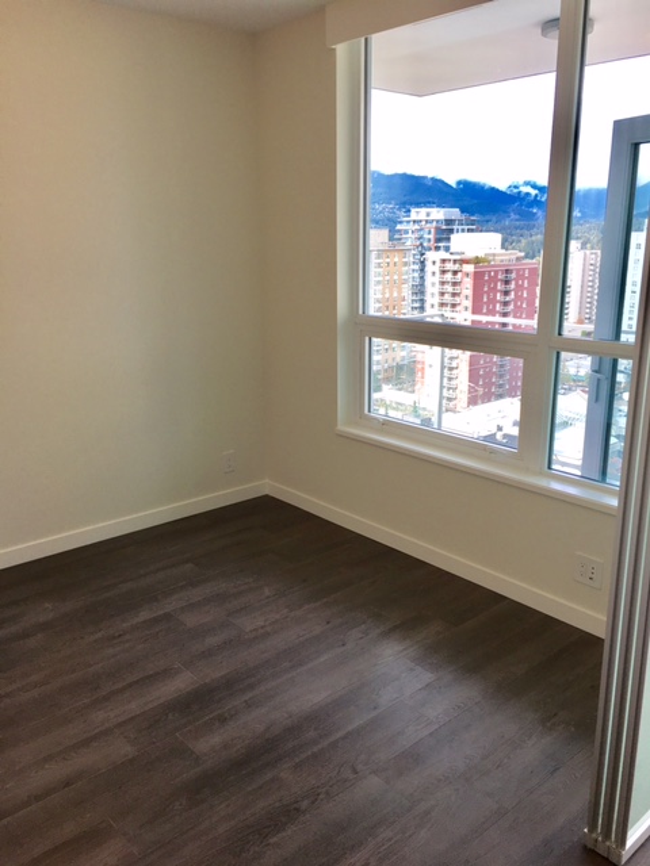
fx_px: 726
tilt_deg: -14.7
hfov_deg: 48.2
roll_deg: +0.9
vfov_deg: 61.7
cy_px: 433
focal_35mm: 29
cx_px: 325
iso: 32
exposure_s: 1/120
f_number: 2.2
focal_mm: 4.15
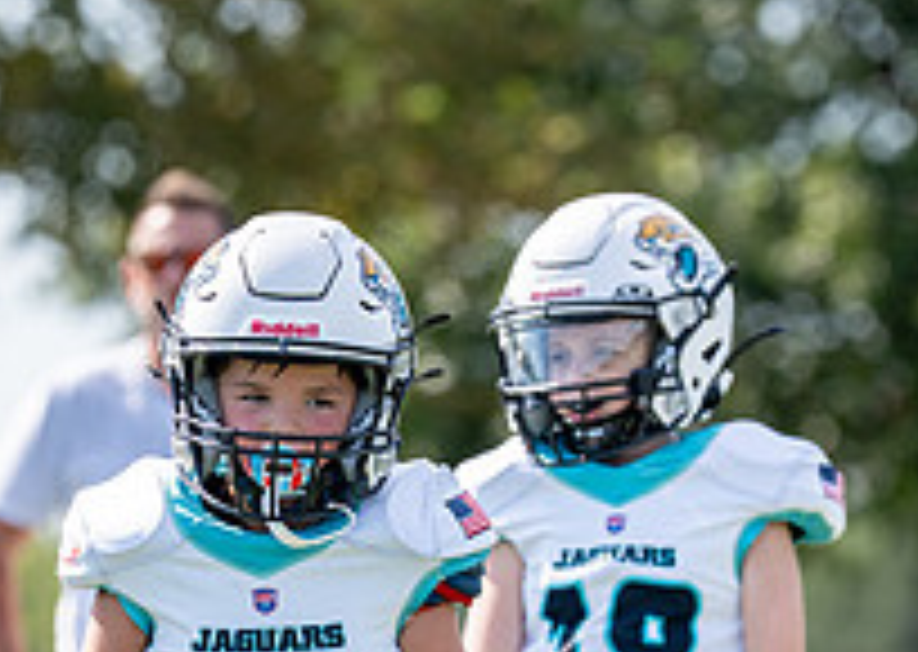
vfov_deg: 3.1
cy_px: 667
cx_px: 463
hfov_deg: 4.3
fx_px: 12129
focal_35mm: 466
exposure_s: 1/2500
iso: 200
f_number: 2.8
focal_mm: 145
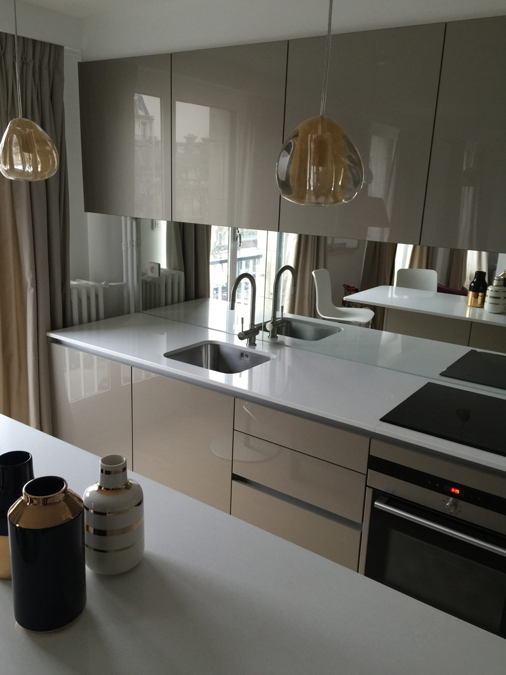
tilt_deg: -14.6
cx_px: 253
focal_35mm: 29
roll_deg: -2.1
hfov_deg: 48.2
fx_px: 565
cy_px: 338
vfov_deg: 61.7
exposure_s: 1/17
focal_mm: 4.15
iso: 64
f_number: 2.2
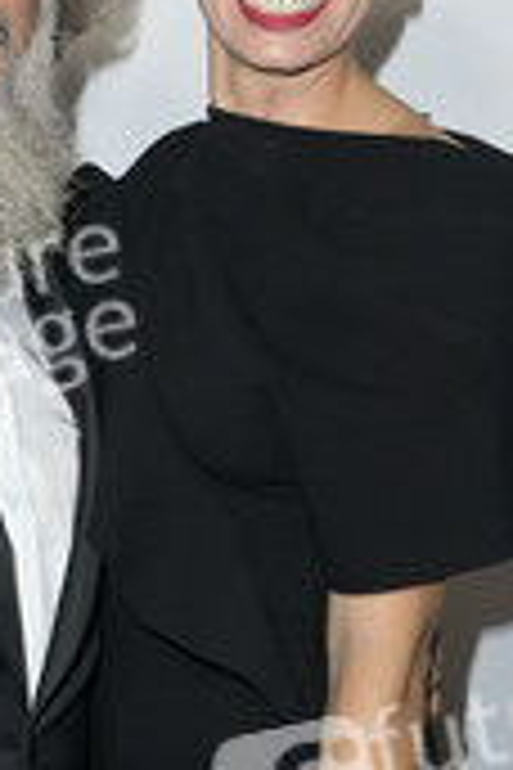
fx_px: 1753
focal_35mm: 82
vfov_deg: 24.5
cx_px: 36
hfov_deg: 16.4
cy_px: 558
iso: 640
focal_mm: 35
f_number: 5.6
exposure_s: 1/250
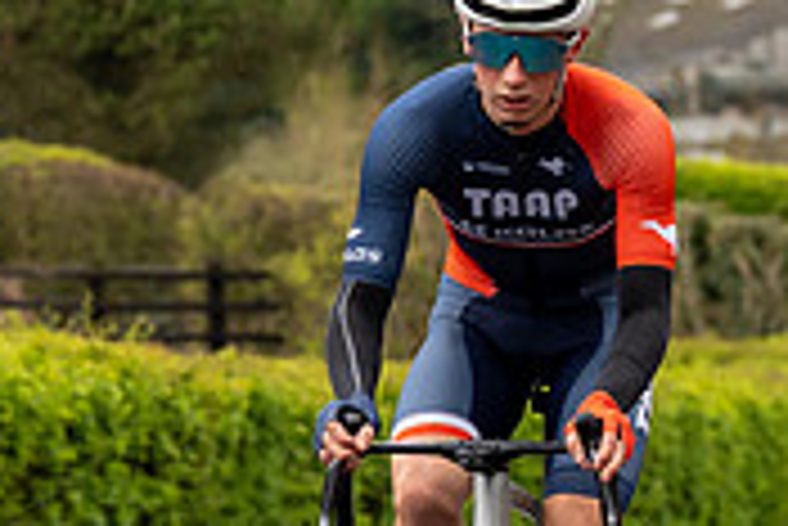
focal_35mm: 397
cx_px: 448
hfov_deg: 5.2
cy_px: 64
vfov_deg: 3.5
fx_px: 8697
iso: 400
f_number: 4
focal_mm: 86
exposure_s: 1/1000
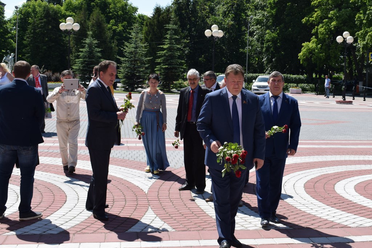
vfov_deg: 35.5
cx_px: 186
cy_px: 124
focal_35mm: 38
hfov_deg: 51.3
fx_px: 388
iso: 200
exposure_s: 1/320
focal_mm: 25
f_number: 9
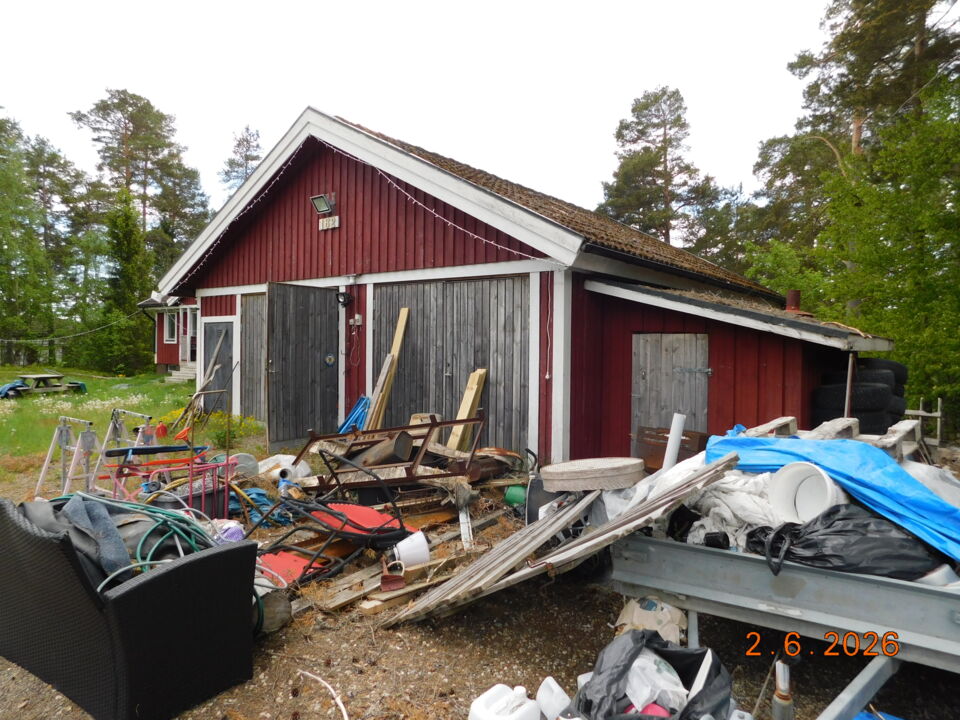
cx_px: 480
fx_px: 638
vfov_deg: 58.9
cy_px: 360
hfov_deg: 73.9
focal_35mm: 23
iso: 125
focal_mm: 4
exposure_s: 1/400
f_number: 3
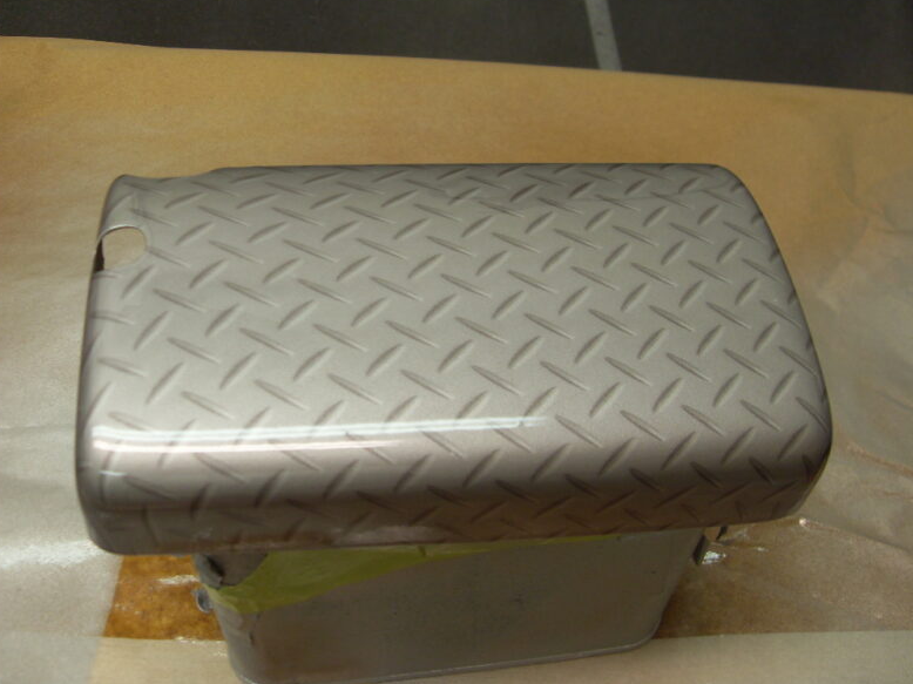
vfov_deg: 39.6
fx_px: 949
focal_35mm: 36
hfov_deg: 51.4
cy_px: 334
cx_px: 453
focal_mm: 6.3
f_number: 2.8
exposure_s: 1/60
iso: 100
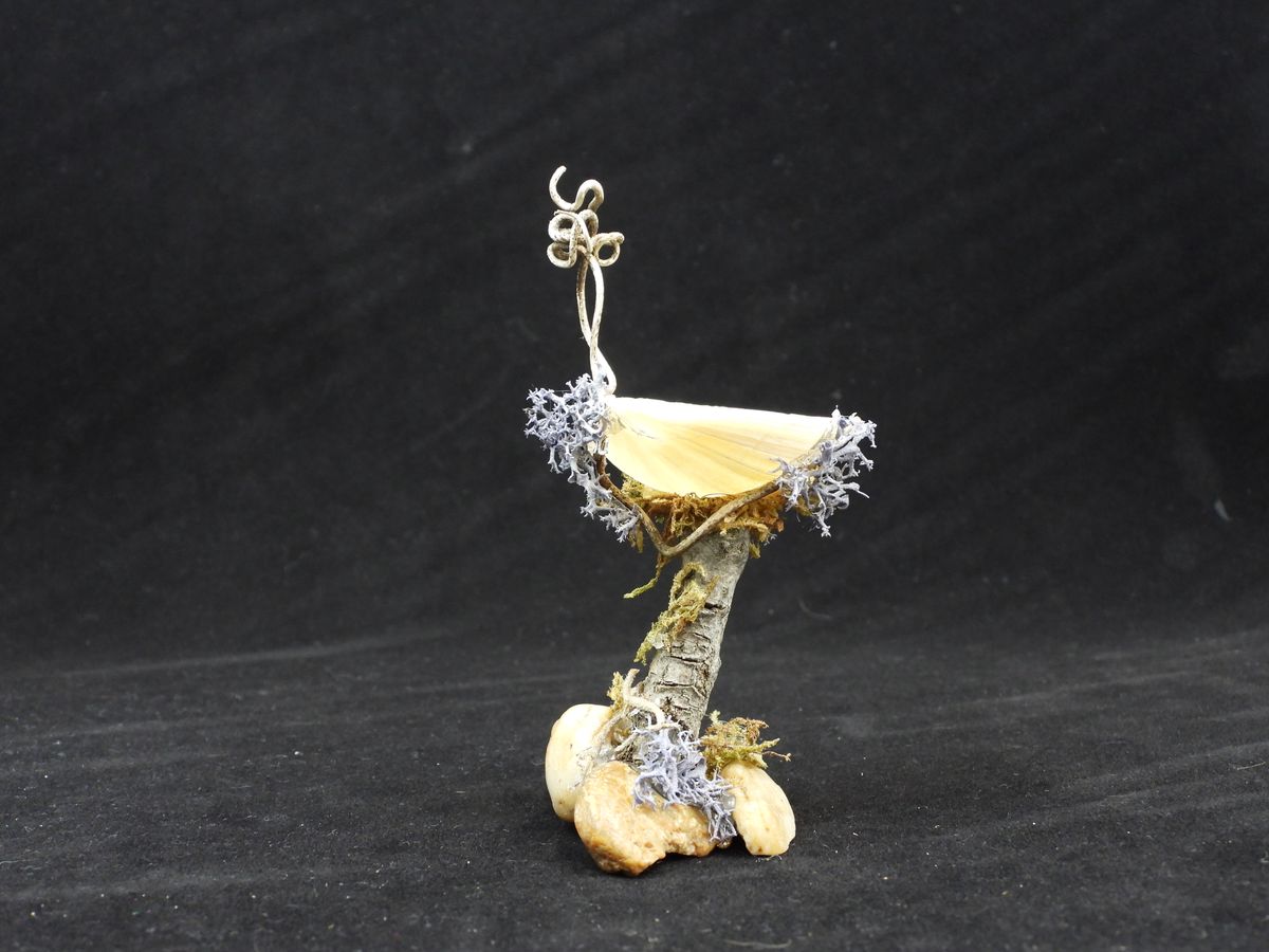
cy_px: 476
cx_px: 634
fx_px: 1613
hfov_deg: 42.9
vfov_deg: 32.9
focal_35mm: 44
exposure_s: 1/15
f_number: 3.2
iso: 400
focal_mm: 7.9
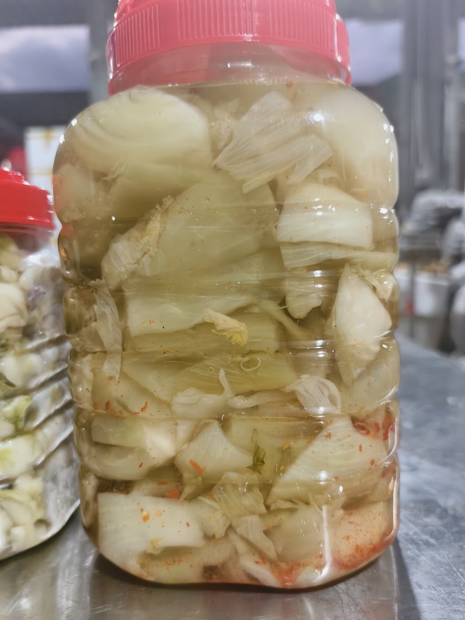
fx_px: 466
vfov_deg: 67.3
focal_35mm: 26
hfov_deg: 53.0
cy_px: 327
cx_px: 243
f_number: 1.57
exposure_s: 1/410
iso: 3767
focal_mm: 5.6
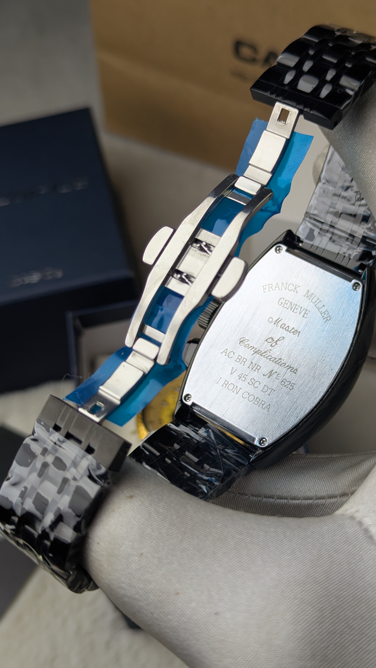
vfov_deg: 39.2
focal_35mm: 53
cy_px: 337
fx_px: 939
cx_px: 240
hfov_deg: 22.6
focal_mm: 6.81
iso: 48
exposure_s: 1/478
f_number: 1.85
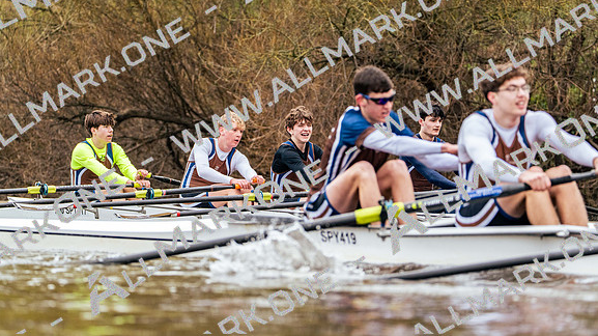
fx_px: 5262
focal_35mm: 332
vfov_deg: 3.7
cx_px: 298
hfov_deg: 6.5
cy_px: 156
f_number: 6.3
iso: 2500
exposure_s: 1/2000
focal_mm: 315
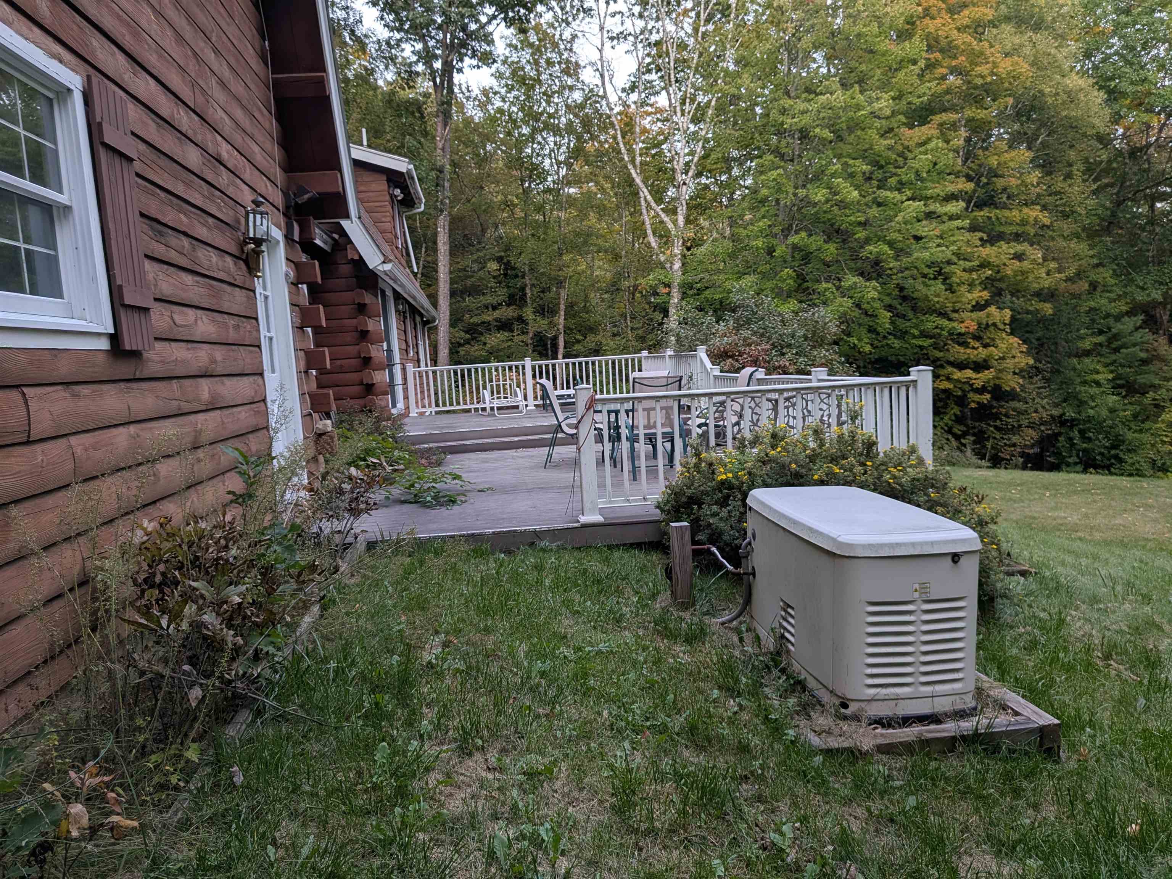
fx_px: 813
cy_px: 440
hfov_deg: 71.6
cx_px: 586
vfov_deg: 56.8
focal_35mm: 24
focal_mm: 4.53
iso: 43
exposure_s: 1/62.9
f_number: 1.7
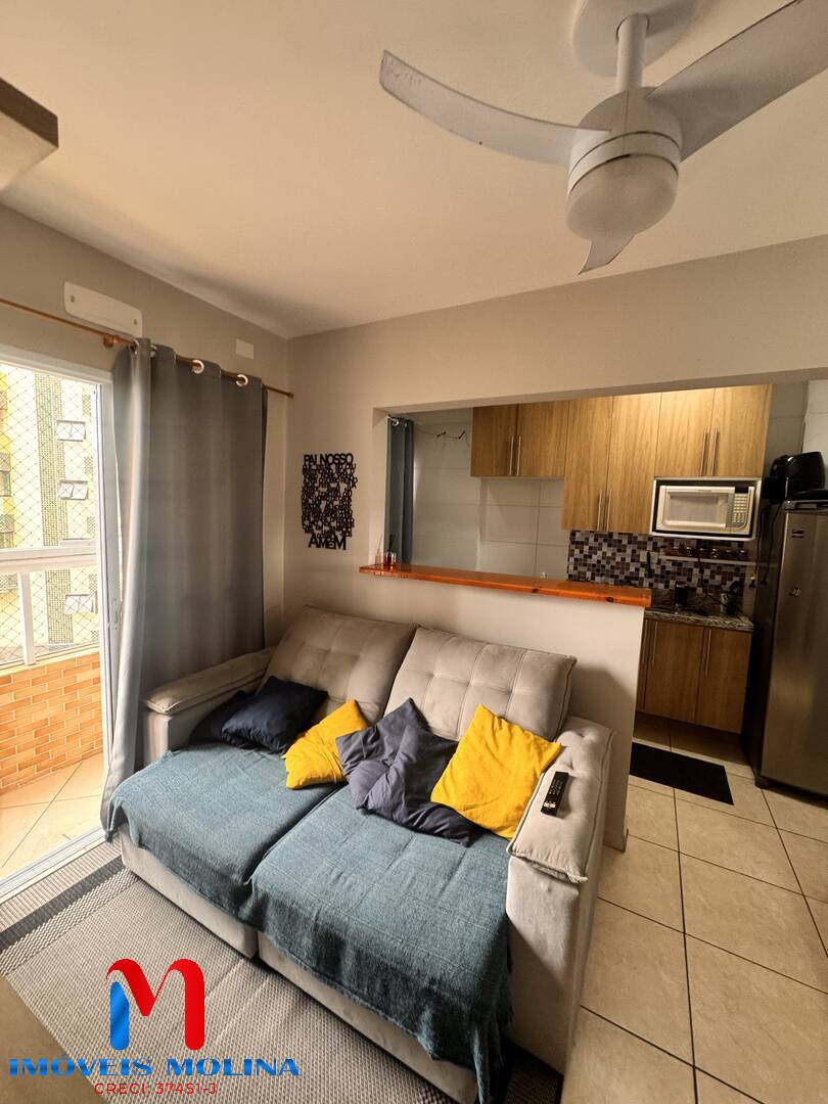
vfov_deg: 102.1
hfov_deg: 85.7
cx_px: 414
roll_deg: -1.4
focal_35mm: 14
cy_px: 552
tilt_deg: -6.2
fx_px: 446
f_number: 2.2
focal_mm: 2.22
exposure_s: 1/60
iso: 200
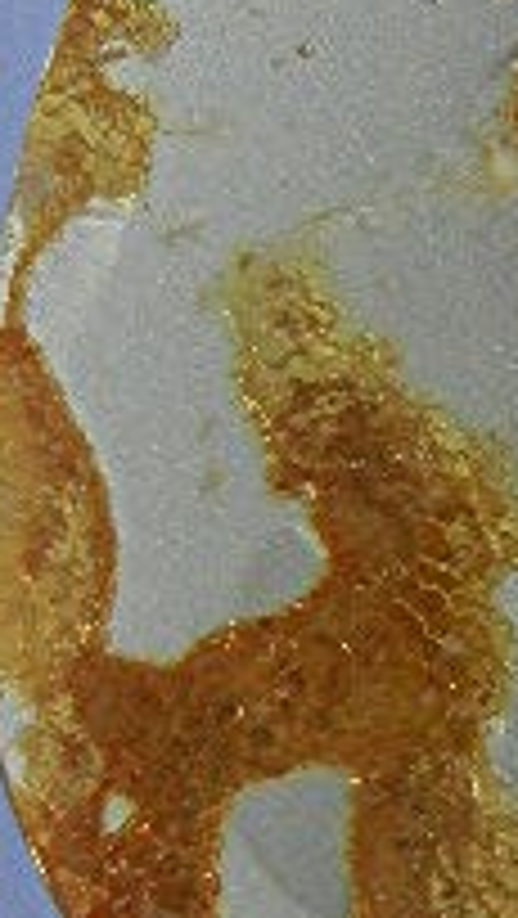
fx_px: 3242
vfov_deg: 16.1
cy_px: 410
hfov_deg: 9.1
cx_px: 554
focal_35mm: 133
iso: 374
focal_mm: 7.1
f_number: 3.7
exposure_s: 1/60.6
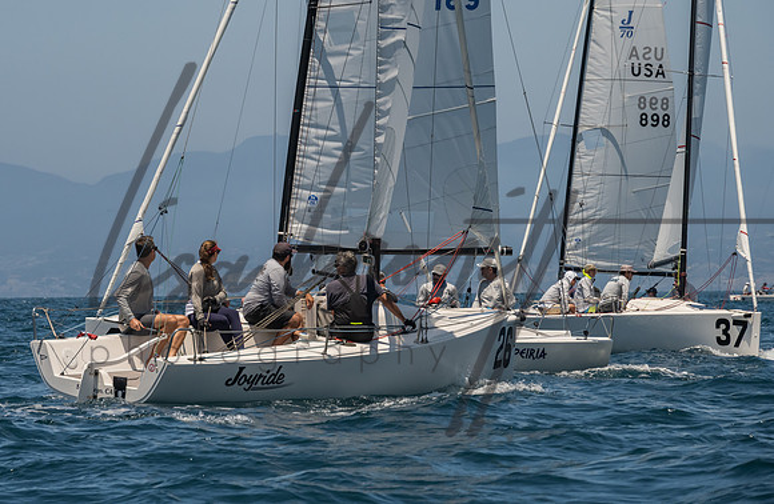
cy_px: 183
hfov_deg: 10.8
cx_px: 293
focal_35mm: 191
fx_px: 4084
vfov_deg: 7.1
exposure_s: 1/1000
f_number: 9
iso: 640
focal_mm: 150
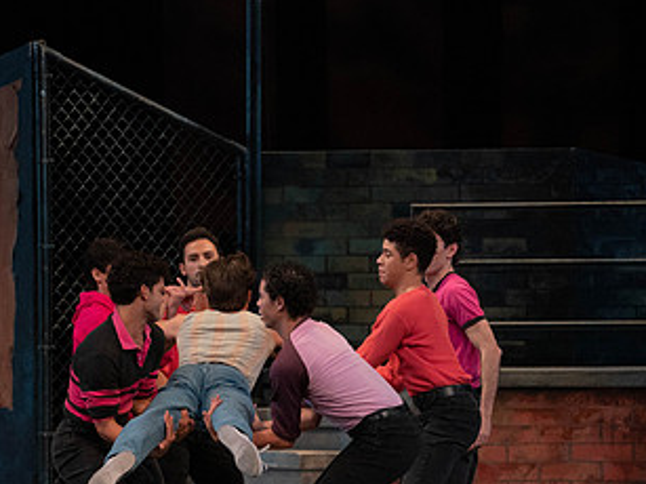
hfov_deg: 6.0
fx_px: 6175
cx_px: 101
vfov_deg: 4.5
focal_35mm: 331
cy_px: 336
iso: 3200
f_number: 4.5
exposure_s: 1/400
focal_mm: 182
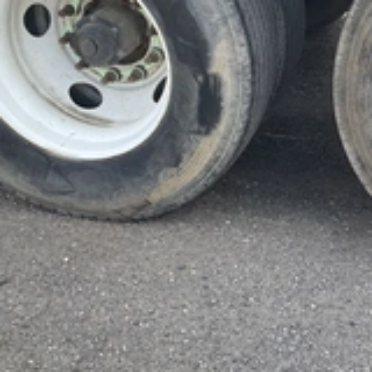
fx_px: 778
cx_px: 363
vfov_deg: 26.6
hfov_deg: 25.7
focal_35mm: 64
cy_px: 107
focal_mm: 3
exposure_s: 1/406
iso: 25
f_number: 1.8
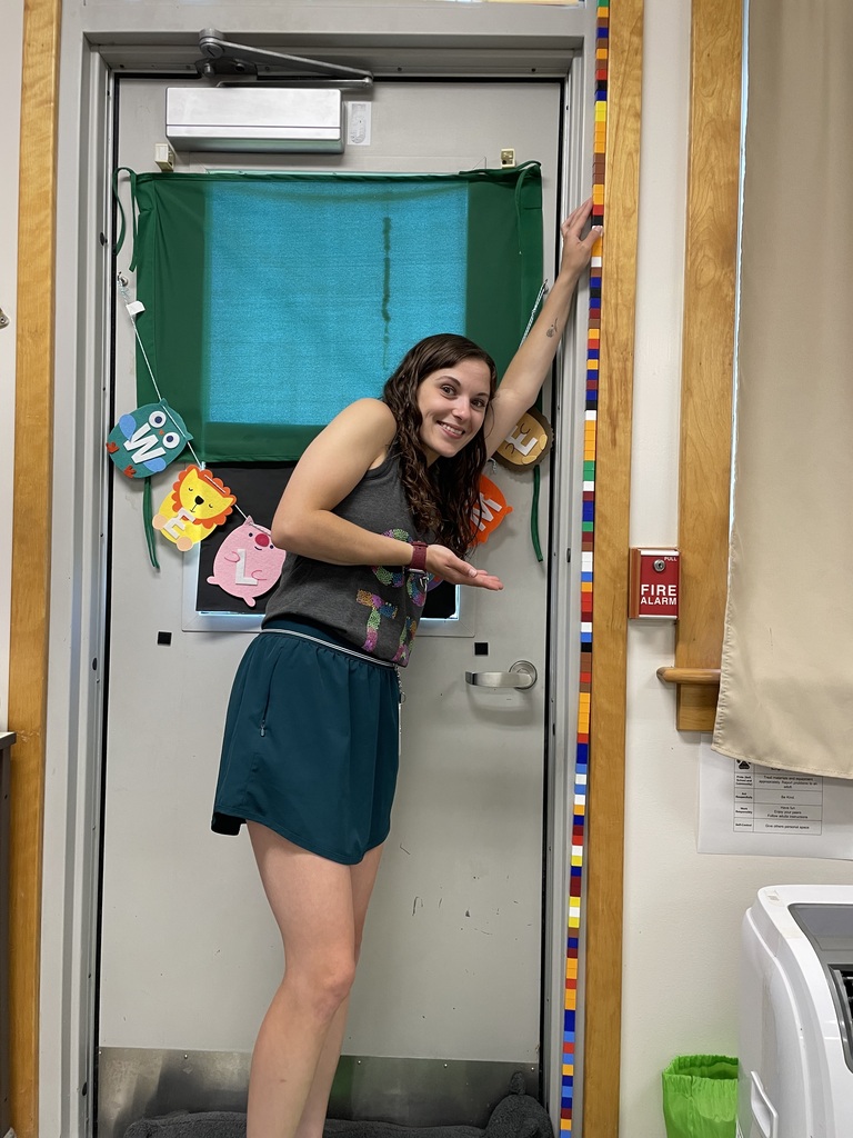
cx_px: 426
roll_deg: -2.4
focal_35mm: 26
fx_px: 854
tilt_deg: -0.6
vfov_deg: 67.3
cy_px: 569
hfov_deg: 53.1
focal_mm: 4.2
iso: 100
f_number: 1.6
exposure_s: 1/60
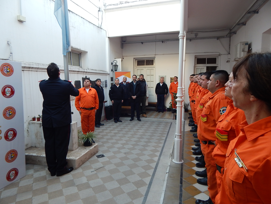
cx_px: 136
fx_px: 172
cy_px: 102
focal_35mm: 22
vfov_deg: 61.1
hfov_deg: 76.4
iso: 125
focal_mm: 4
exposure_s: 1/50
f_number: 3
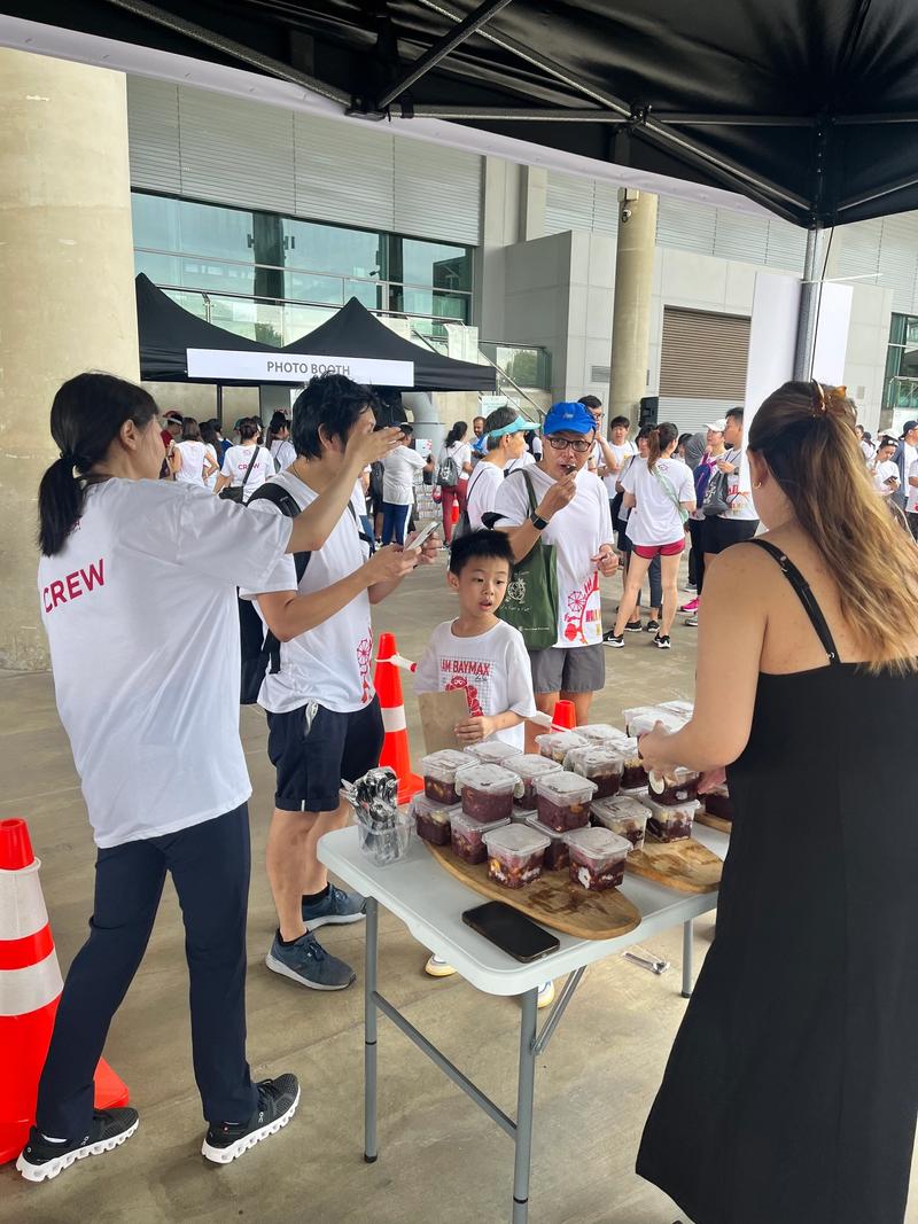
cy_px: 612
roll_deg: +0.0
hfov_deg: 53.1
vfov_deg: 67.3
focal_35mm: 26
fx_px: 920
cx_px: 459
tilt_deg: -11.3
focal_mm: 5.1
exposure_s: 1/121
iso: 50
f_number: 1.6
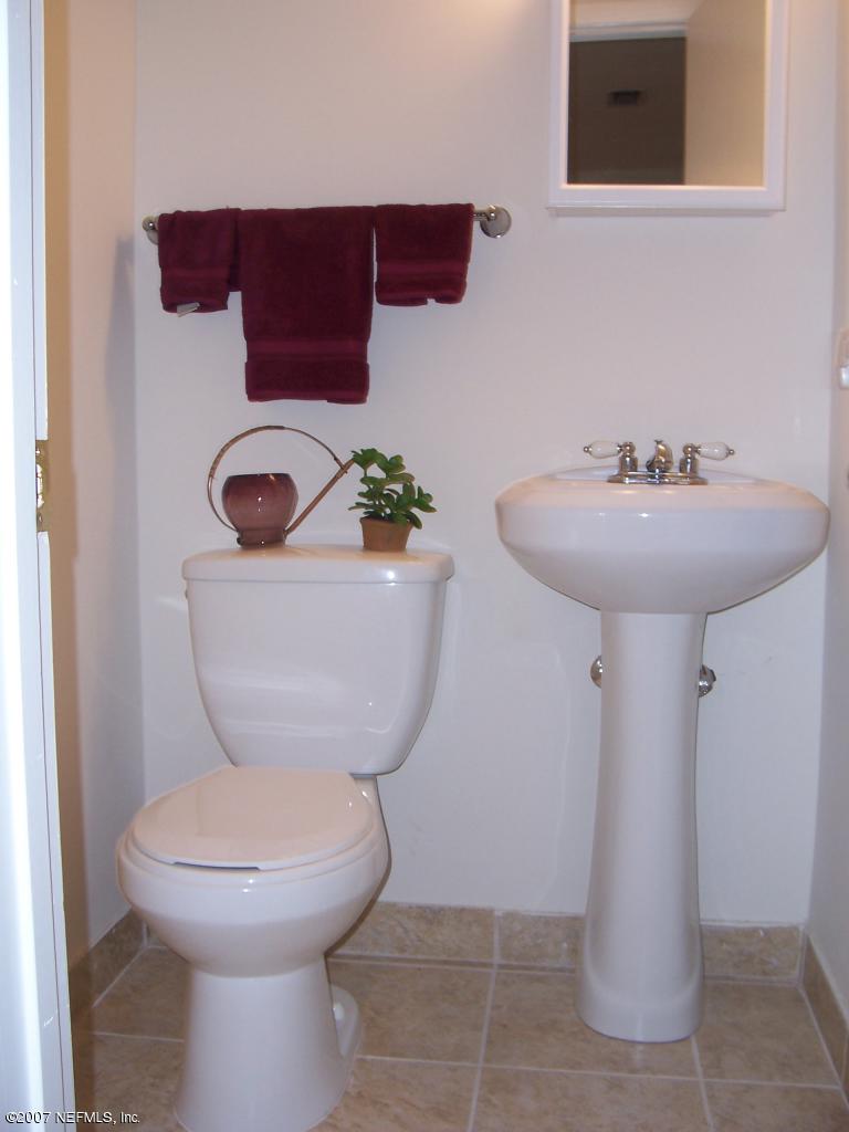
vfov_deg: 54.0
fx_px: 1112
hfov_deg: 41.8
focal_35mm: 34
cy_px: 566
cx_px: 424
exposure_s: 1/60
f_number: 2.7
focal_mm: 5.6
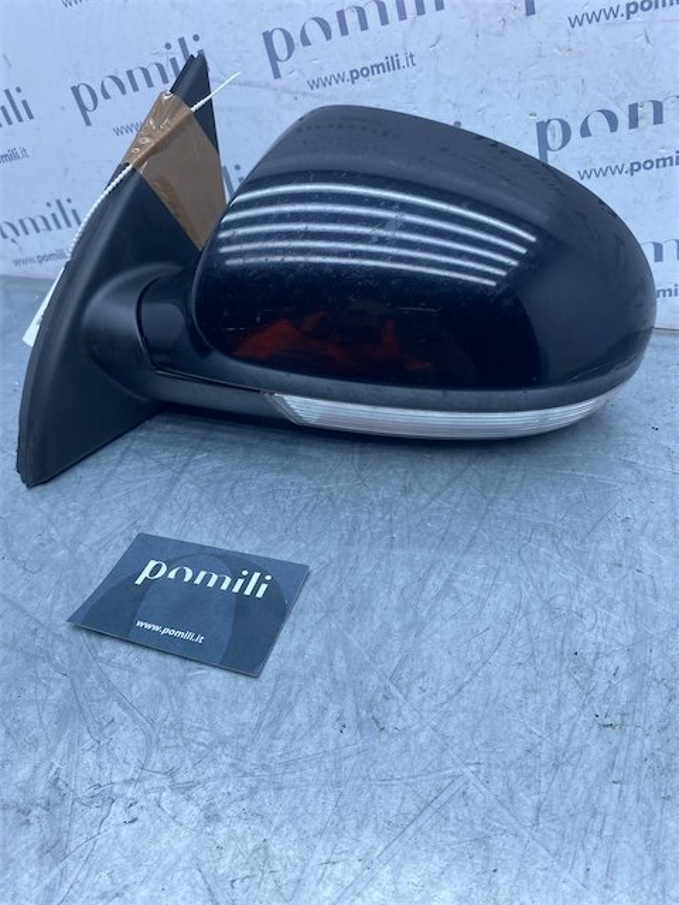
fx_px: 680
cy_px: 452
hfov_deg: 53.1
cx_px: 340
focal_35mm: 26
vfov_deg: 67.3
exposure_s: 1/669
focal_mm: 4.25
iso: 32
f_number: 1.8
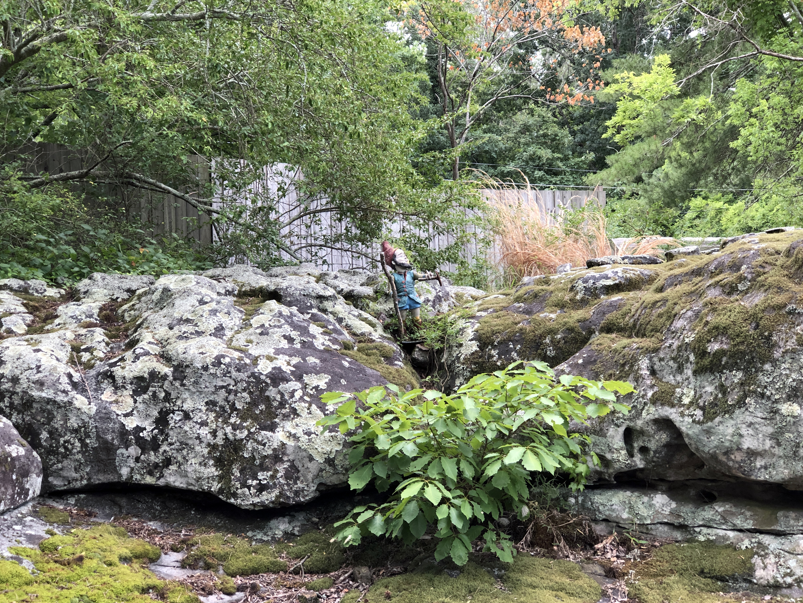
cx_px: 404
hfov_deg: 33.2
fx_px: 1346
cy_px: 300
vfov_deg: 25.2
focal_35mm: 58
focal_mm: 6.6
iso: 50
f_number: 2.8
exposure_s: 1/120
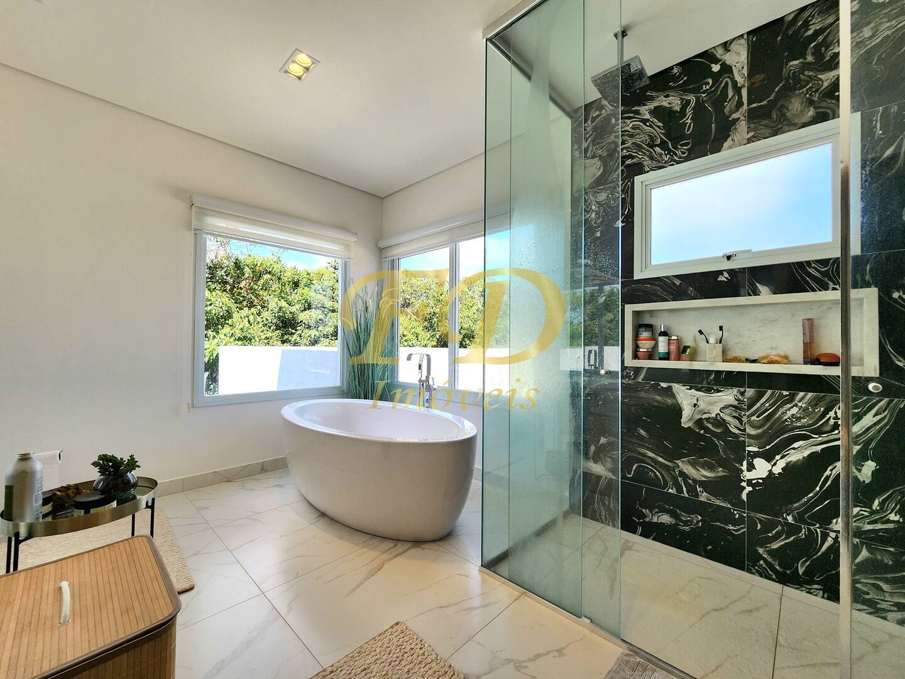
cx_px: 452
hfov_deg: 106.2
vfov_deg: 89.9
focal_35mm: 13
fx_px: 340
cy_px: 340
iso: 50
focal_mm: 2.2
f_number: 2.2
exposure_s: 1/556
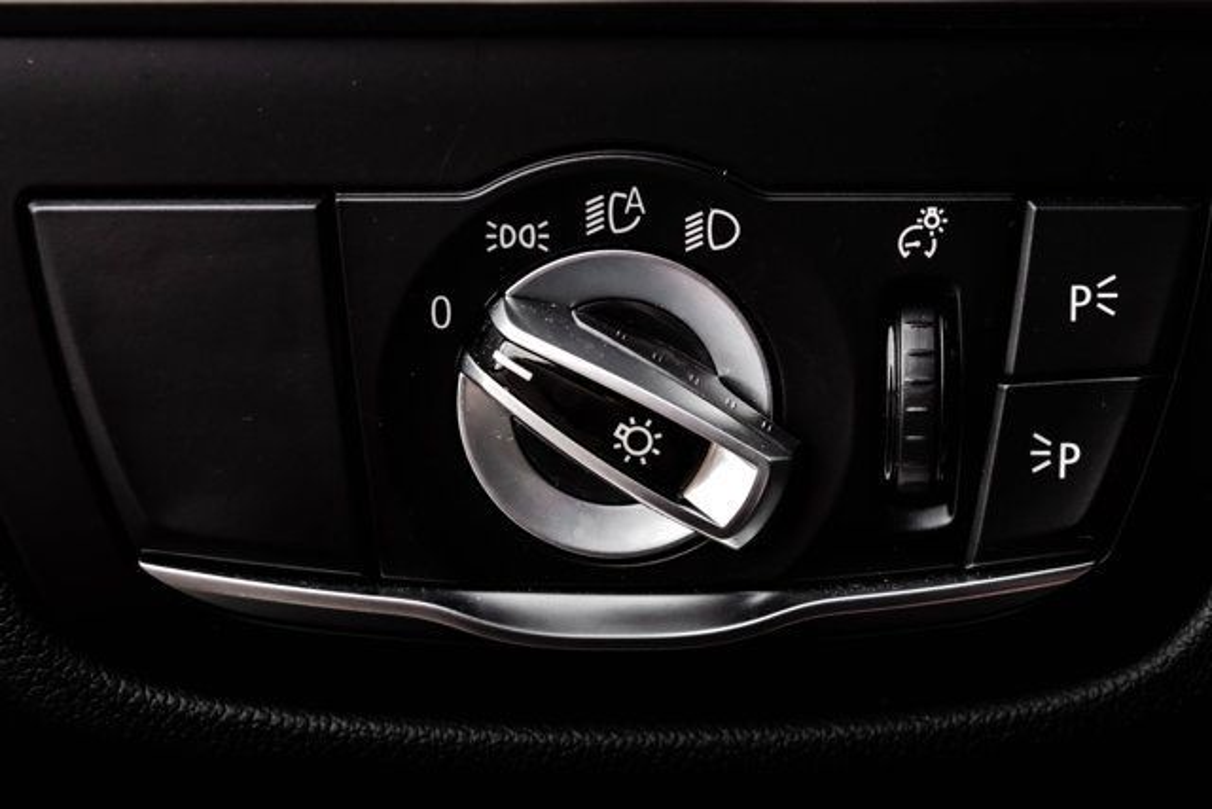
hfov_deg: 26.0
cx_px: 738
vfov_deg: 17.5
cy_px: 347
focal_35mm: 78
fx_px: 2621
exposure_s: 1/200
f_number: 7.1
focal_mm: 55
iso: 640
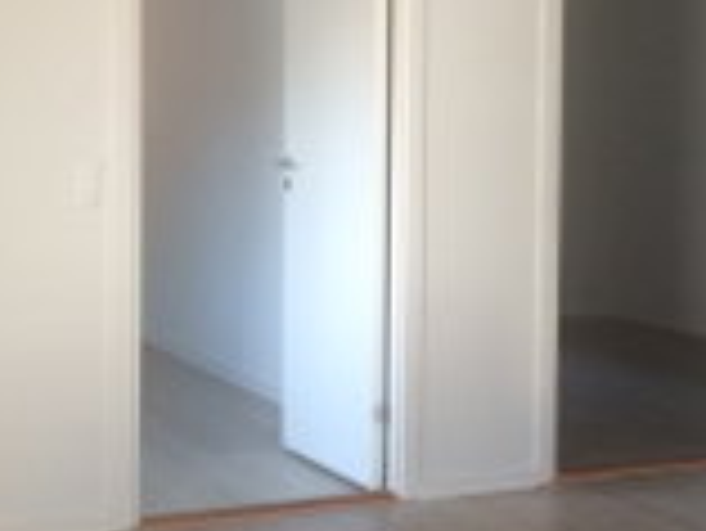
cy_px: 198
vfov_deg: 19.9
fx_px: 1510
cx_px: 603
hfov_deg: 25.7
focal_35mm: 74
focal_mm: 4.15
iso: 64
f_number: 2.2
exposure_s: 1/33
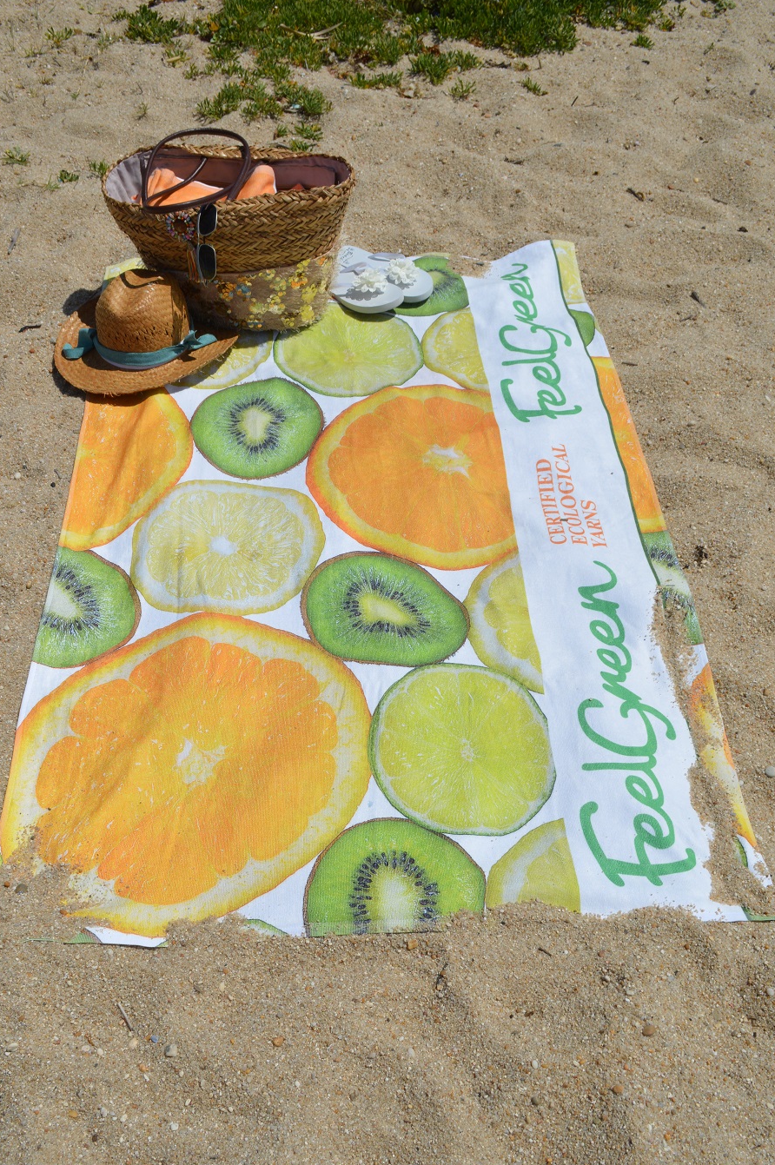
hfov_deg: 35.9
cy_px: 643
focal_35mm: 37
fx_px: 1197
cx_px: 366
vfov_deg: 51.8
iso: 100
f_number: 10
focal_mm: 22
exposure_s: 1/400
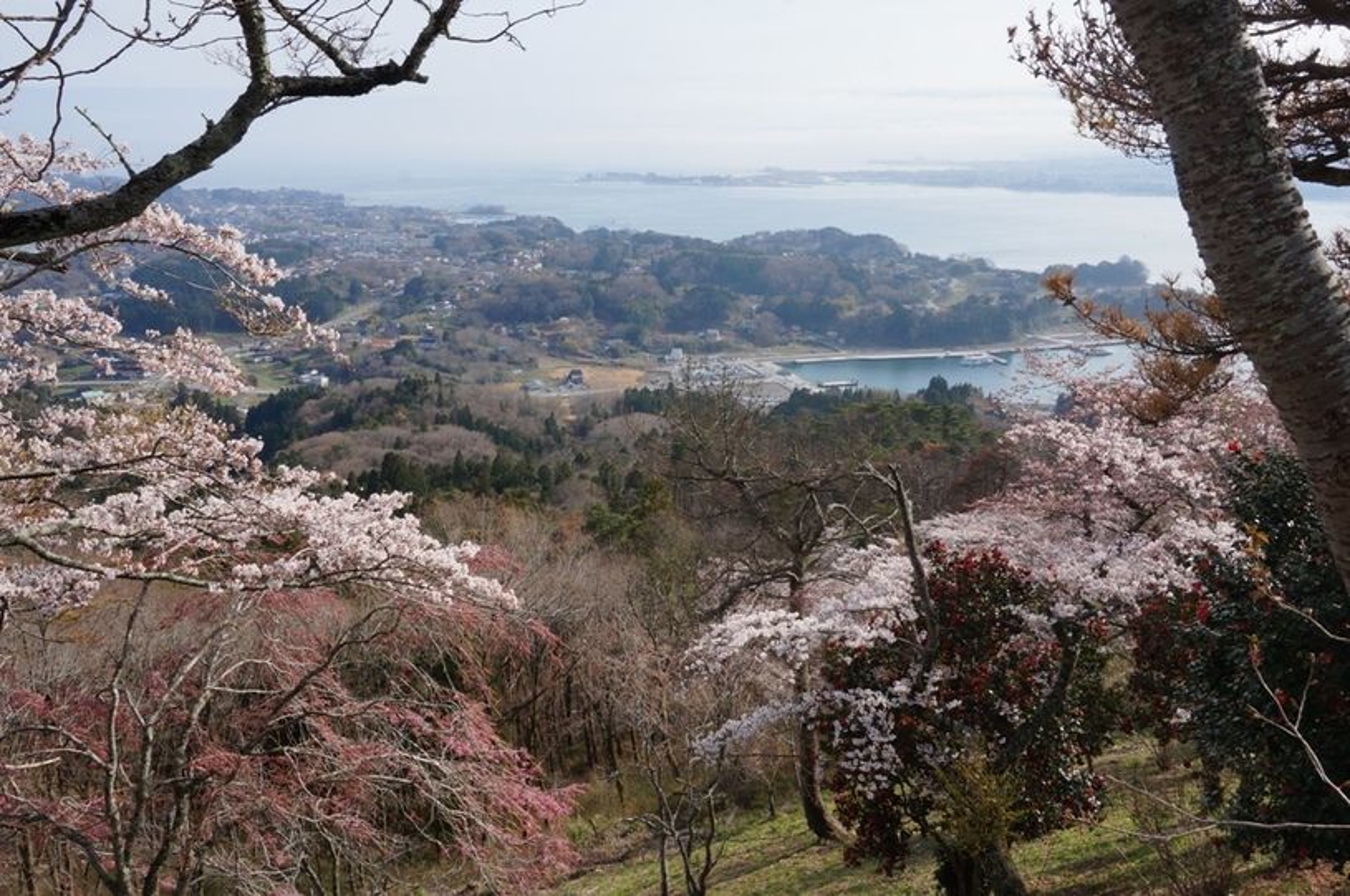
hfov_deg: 59.6
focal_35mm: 32
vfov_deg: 41.6
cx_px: 675
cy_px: 448
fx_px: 1180
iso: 200
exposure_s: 1/125
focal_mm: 21
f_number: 16
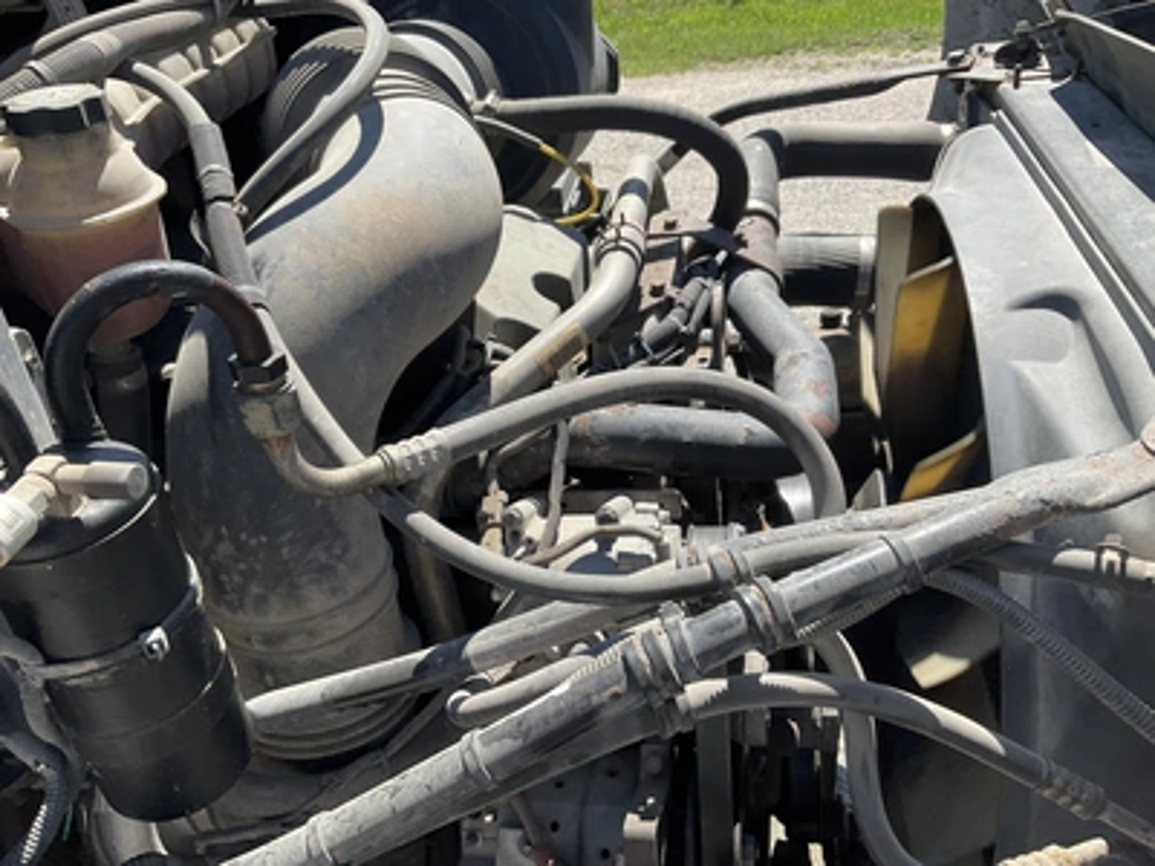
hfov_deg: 61.7
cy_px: 433
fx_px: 968
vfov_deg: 48.2
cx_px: 578
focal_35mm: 29
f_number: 1.8
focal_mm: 3
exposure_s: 1/709
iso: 25
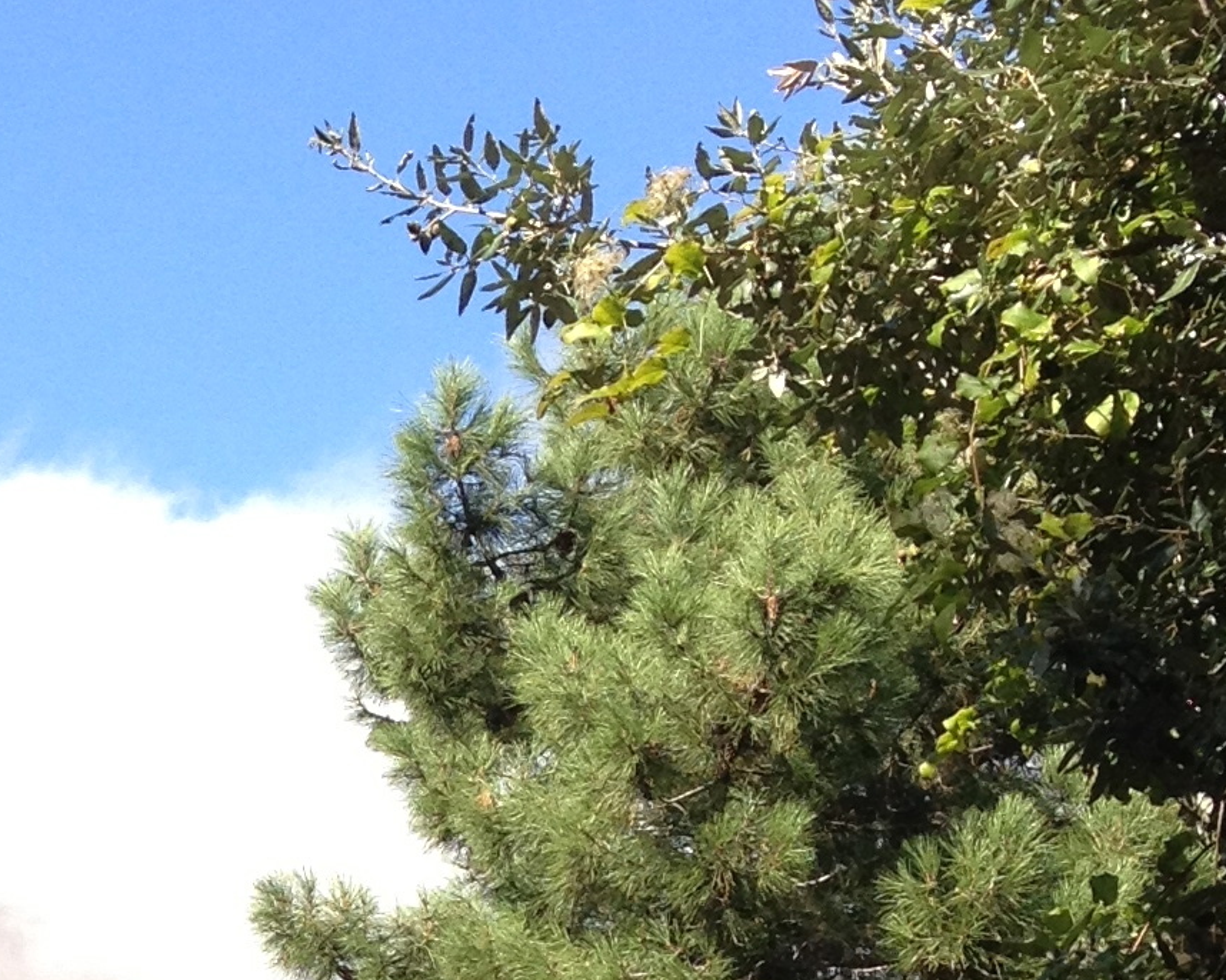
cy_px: 1429
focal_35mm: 130
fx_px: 4716
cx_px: -350
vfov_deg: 11.4
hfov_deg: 14.2
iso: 64
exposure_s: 1/569
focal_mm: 4.28
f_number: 2.4
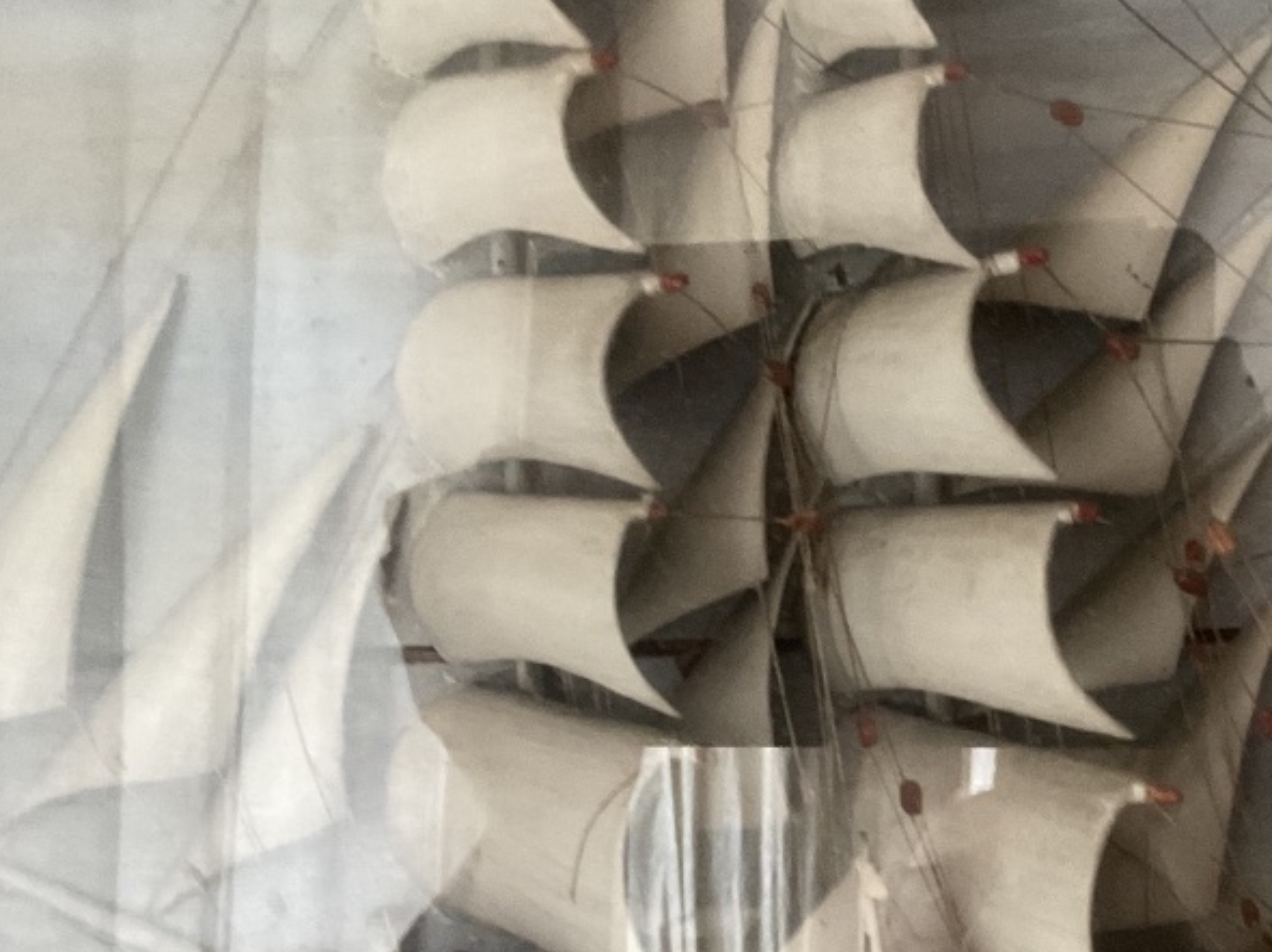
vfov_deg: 24.7
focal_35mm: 59
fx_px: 2167
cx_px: 921
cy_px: 620
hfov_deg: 32.2
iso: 400
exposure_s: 1/25
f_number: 1.8
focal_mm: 3
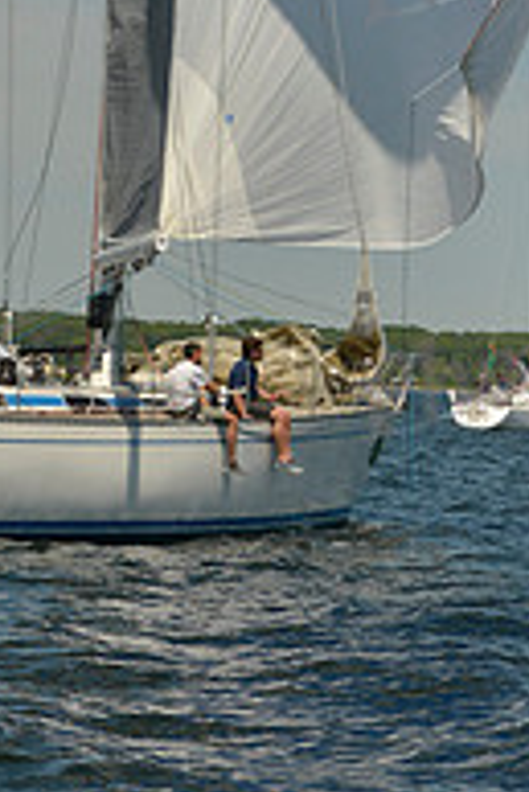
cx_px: 146
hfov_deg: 6.5
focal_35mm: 210
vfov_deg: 9.6
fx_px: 4620
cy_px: -238
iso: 280
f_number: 9
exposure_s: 1/1600
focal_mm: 70
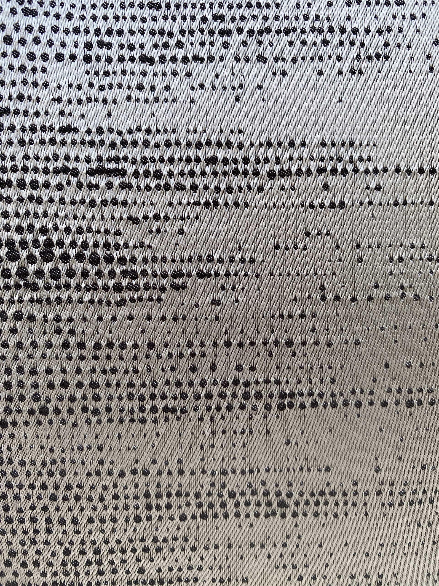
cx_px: 220
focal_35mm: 26
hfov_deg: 53.1
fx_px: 440
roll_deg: -1.1
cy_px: 293
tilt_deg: -28.6
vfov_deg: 67.3
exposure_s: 1/121
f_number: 1.8
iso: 100
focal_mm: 4.25
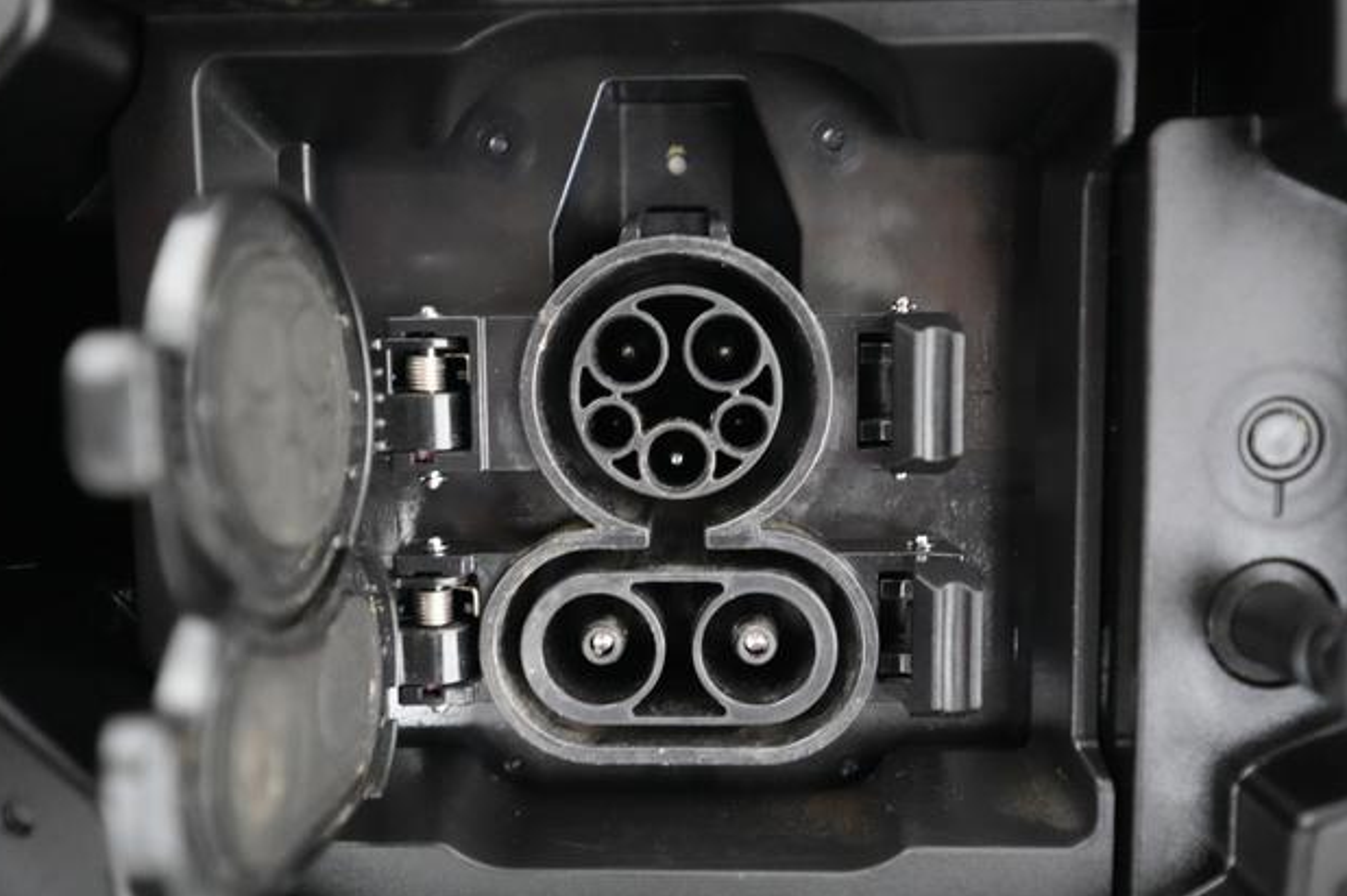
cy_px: 462
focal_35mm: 29
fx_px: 1084
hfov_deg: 63.7
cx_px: 669
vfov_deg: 44.9
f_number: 2.8
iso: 12800
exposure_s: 1/50
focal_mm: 28
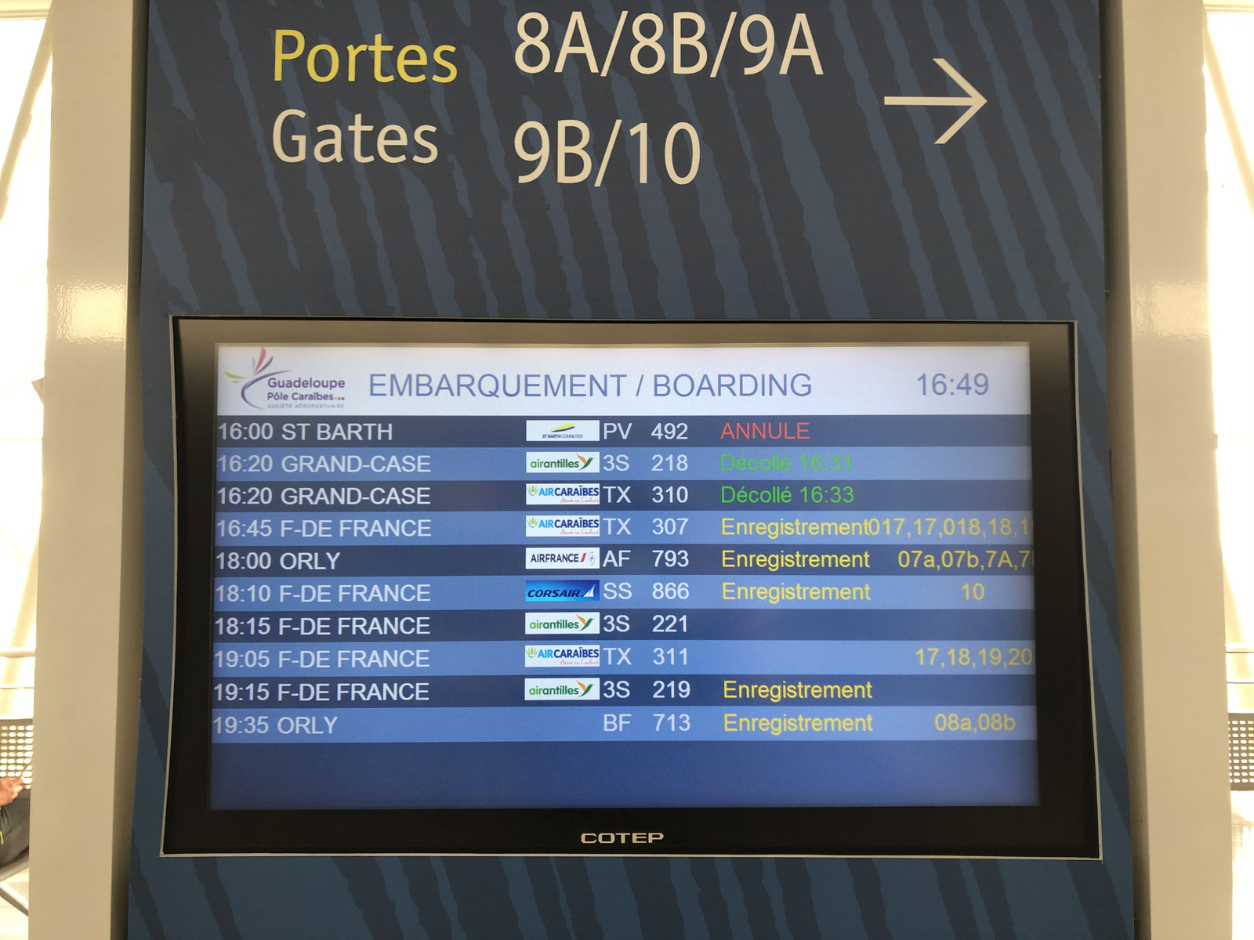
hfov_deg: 63.4
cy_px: 470
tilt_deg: +2.4
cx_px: 627
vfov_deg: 49.7
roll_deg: +0.6
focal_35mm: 28
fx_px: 1014
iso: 40
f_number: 1.8
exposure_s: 1/100
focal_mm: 4
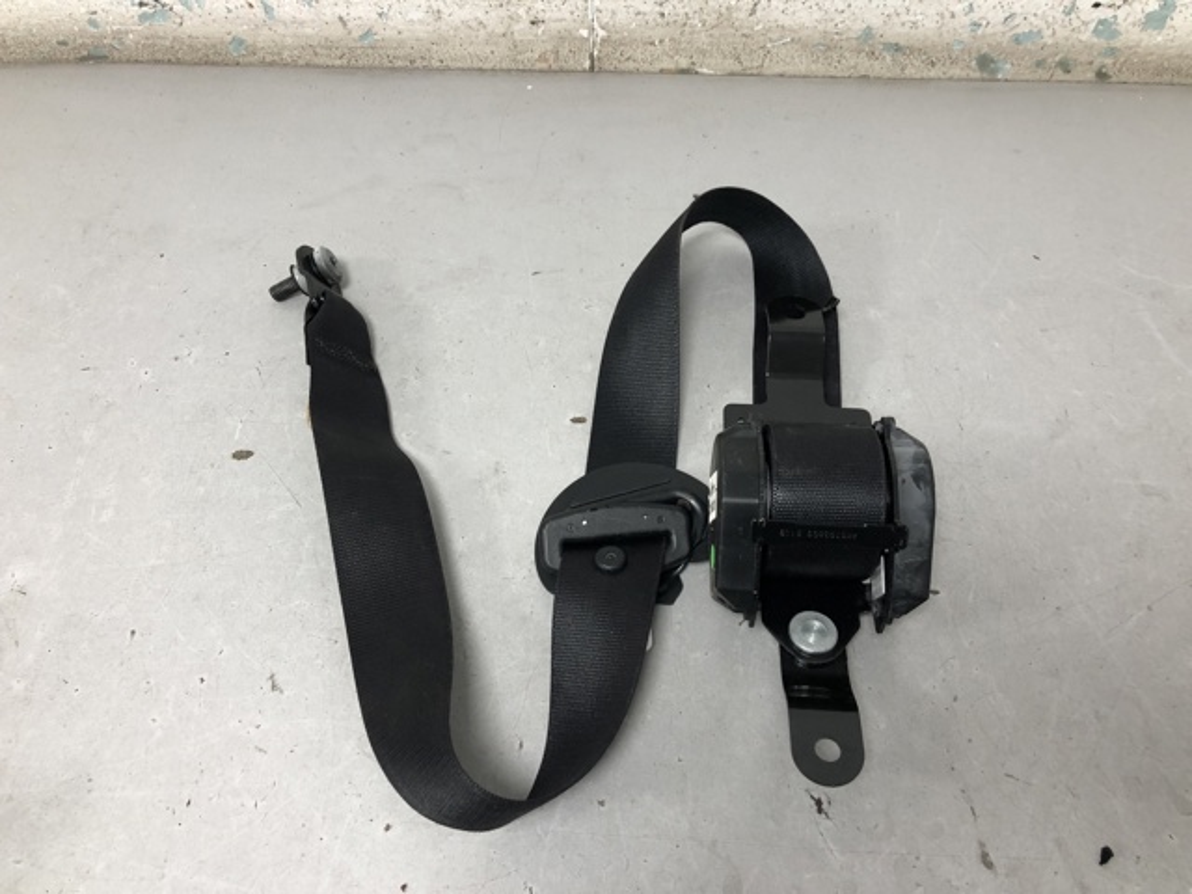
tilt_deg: -58.2
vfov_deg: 49.7
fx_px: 964
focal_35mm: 28
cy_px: 447
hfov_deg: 63.4
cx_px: 596
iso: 40
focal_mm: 4
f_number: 1.8
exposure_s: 1/25
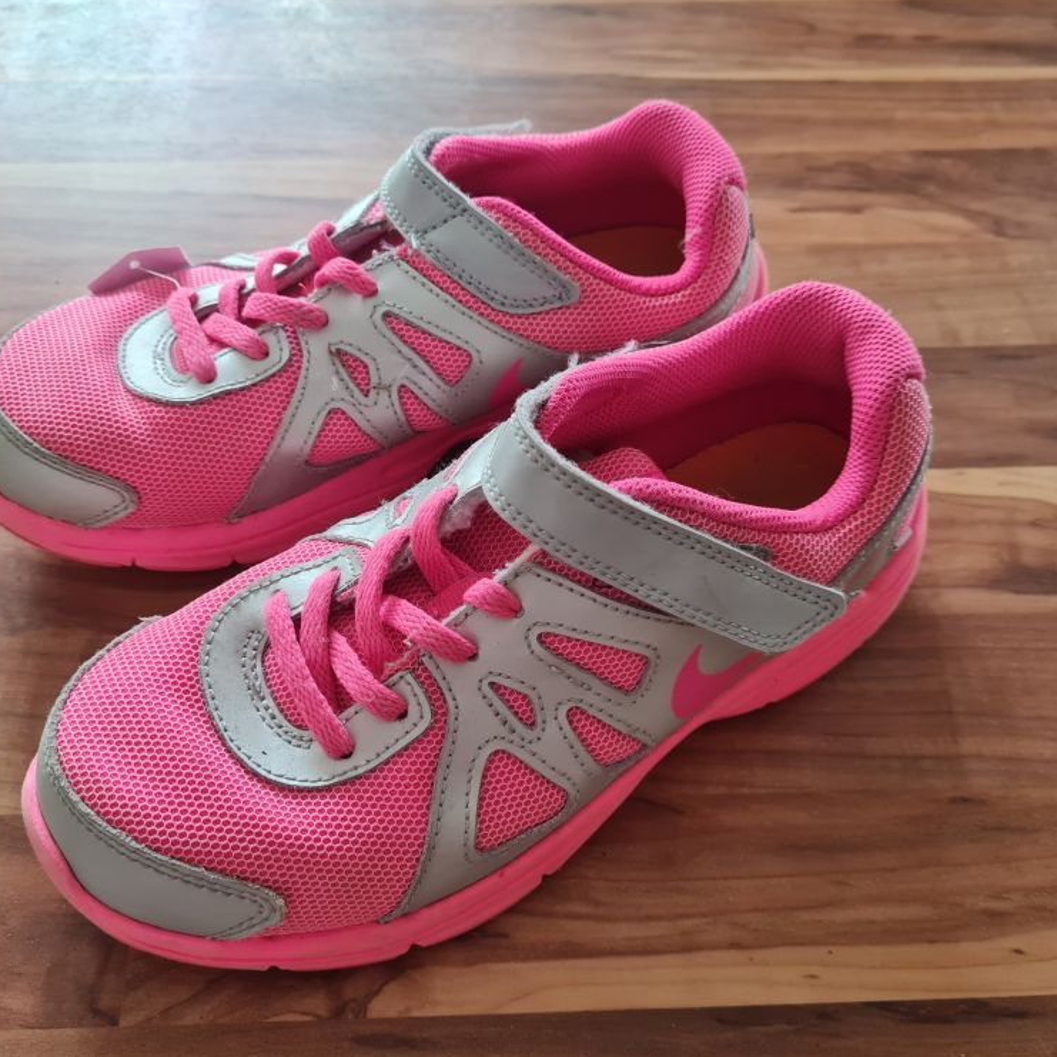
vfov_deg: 52.5
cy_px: 526
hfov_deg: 52.4
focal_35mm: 31
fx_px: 1071
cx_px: 471
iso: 250
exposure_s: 1/50
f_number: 1.8
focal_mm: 5.4
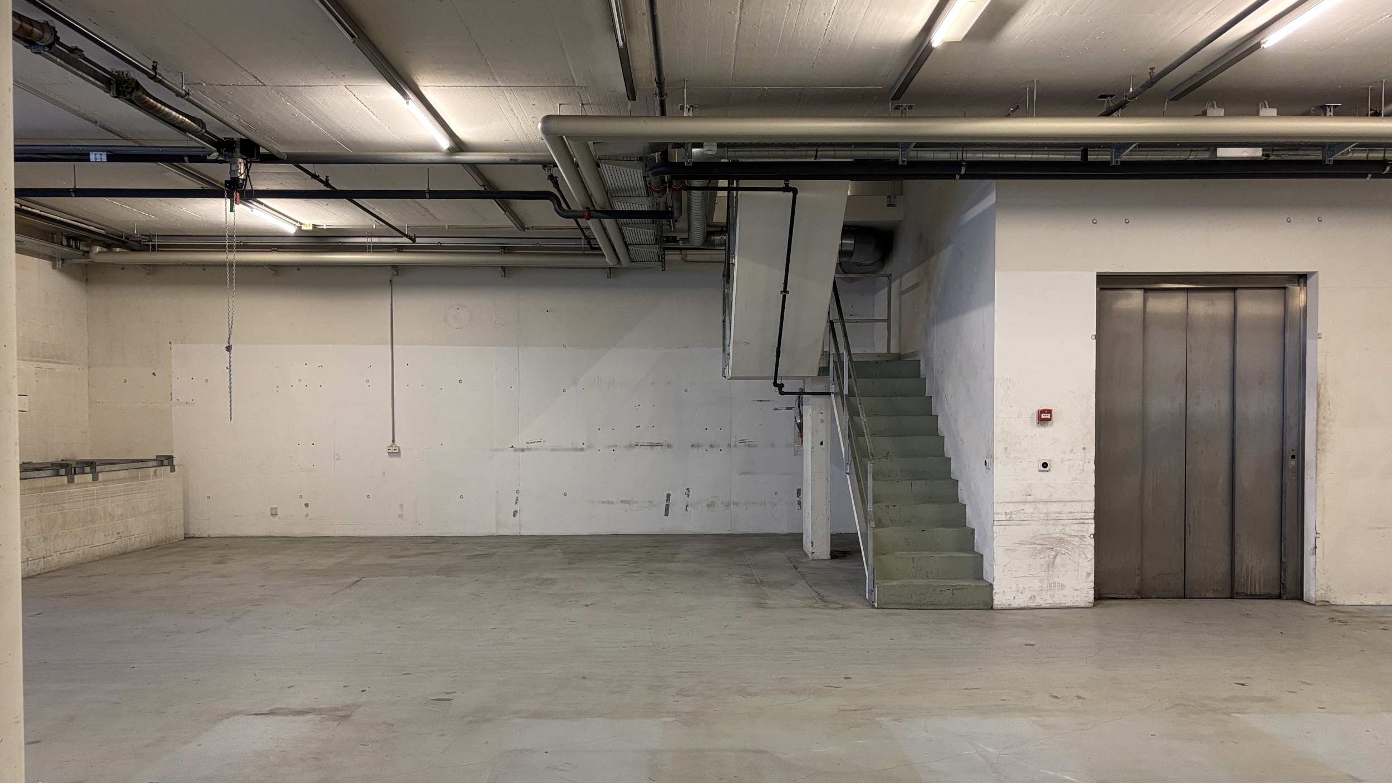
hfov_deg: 66.1
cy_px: 438
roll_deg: -0.1
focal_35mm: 29
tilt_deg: -0.7
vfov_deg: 40.1
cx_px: 700
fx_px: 1070
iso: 200
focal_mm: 5.96
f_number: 1.6
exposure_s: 1/50
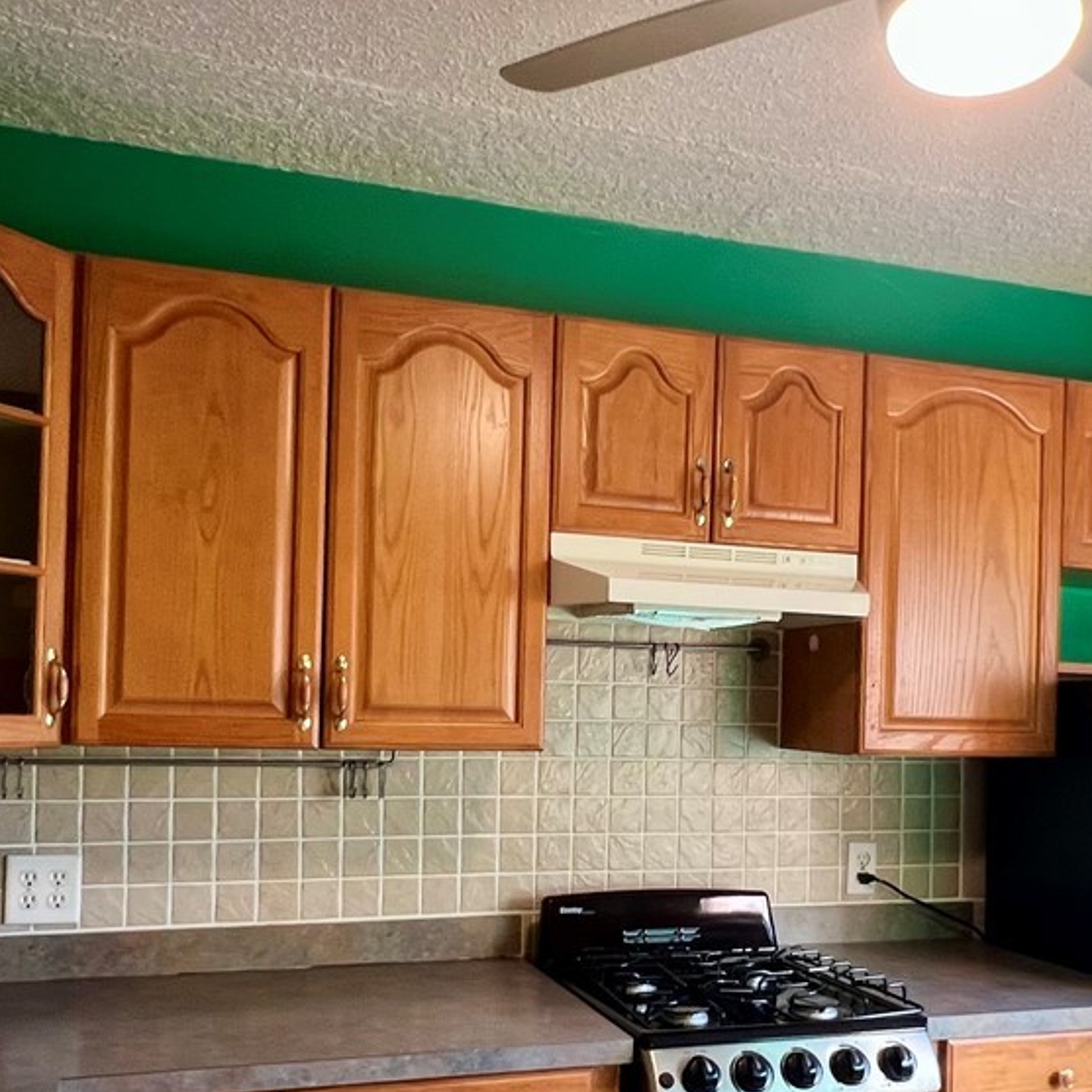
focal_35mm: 33
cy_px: 704
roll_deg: -1.1
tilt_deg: +0.1
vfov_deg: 49.1
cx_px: 588
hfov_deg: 49.7
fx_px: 1178
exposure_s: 1/60
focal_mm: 1.57
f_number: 1.8
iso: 160
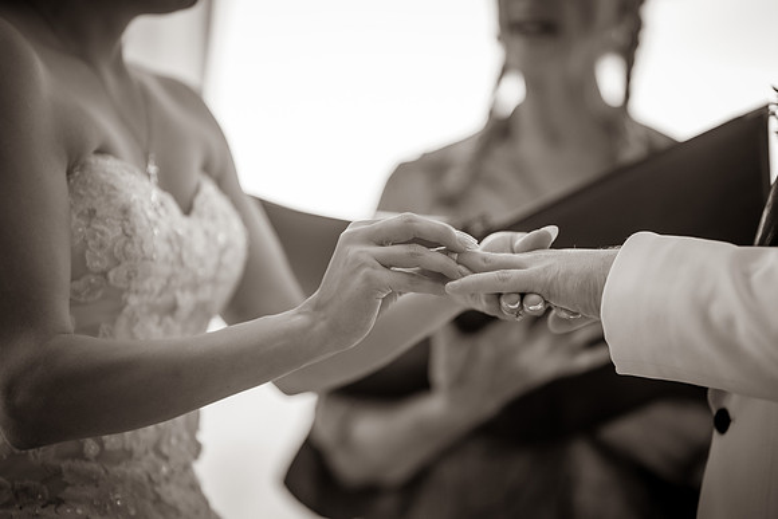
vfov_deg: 13.8
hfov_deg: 20.6
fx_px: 2136
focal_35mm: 99
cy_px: 300
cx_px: 386
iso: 125
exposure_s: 1/250
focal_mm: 85
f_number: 1.4
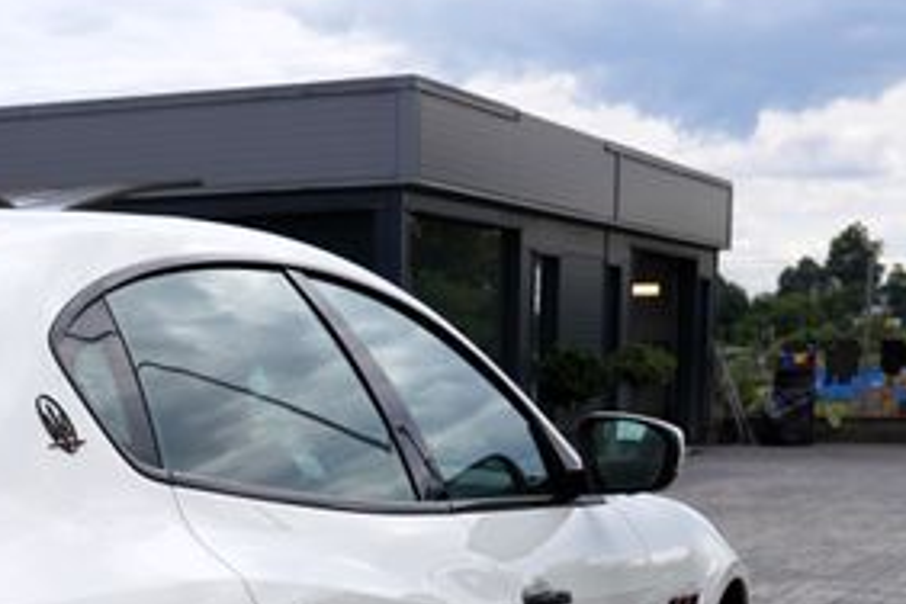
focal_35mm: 87
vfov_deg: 15.1
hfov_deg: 20.8
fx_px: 2189
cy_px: 744
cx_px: -350
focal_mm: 24
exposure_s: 1/250
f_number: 8
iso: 100
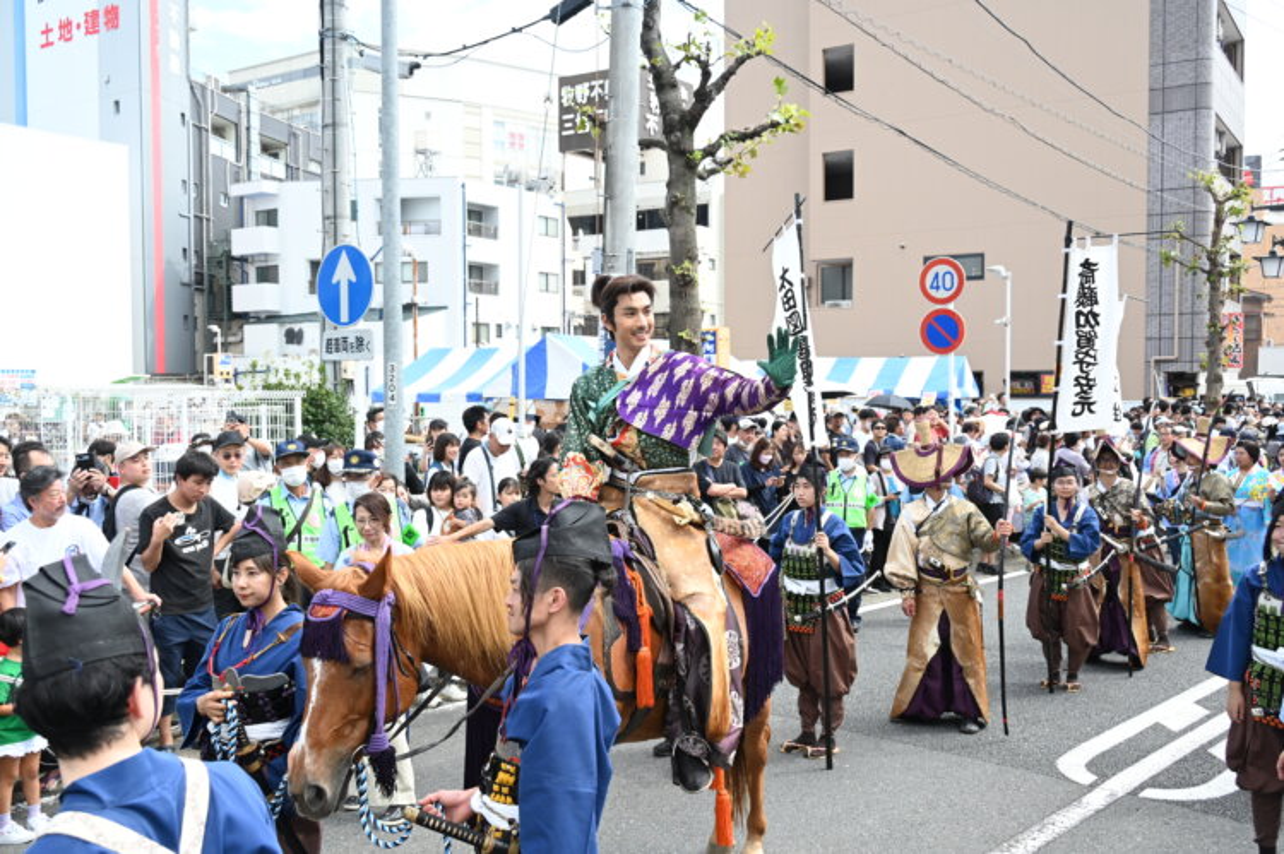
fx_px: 1194
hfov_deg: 56.5
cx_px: 642
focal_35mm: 34
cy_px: 427
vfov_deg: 39.4
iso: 1000
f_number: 5.6
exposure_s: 1/1600
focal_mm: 33.5
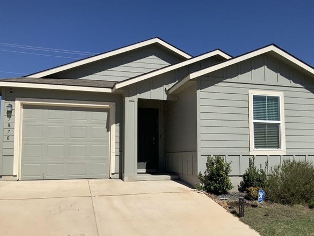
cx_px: 167
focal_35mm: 33
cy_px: 132
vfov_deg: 42.9
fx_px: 299
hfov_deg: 55.3
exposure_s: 1/4785
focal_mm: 3
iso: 20
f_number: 1.8
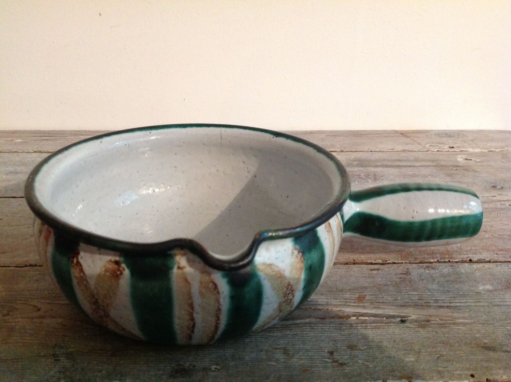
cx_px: 256
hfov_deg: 52.7
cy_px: 191
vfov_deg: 40.6
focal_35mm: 35
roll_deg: -0.7
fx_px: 516
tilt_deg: -23.4
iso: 400
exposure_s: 1/15
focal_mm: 4.28
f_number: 2.4
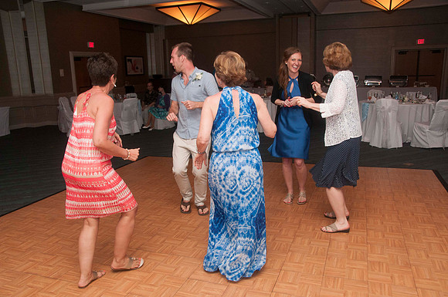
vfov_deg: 43.5
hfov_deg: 62.0
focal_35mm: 30
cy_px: 148
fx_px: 373
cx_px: 224
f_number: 5.6
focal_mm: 20
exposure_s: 1/60
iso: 800
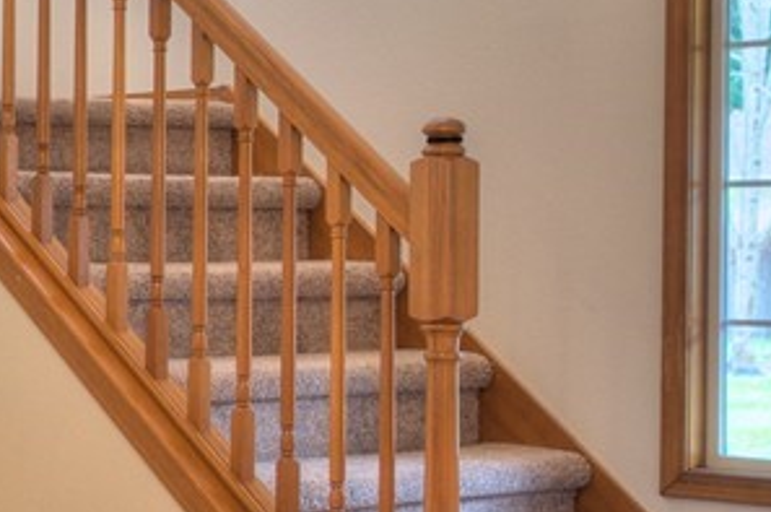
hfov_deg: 17.3
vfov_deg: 12.4
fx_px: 2352
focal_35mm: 110
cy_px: 296
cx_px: -267
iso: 400
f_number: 2.8
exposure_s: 1/15
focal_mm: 20
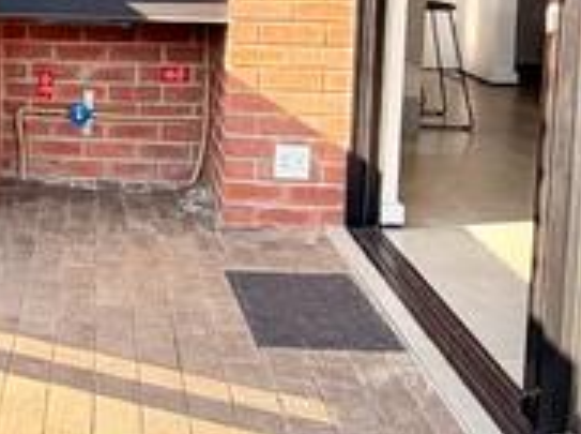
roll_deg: -0.5
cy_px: 13
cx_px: -32
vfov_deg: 22.8
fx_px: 1039
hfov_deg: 28.8
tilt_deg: -3.9
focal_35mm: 62
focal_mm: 2.22
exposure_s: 1/184
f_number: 2.2
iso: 64
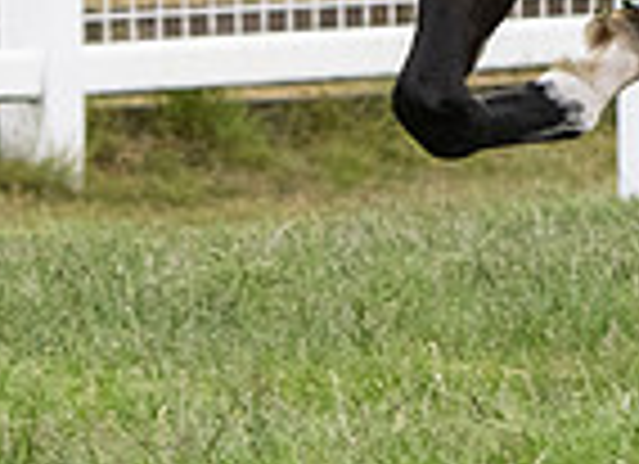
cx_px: 687
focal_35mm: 818
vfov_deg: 1.8
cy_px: -584
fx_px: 14923
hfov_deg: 2.5
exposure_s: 1/2000
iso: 1600
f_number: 4.5
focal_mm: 100
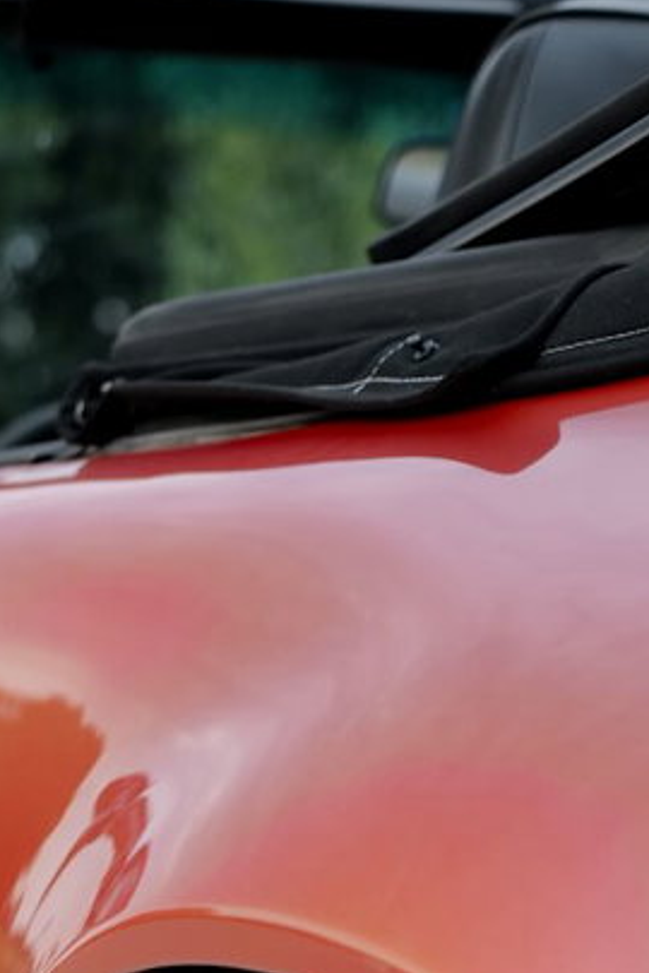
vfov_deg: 17.5
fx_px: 2866
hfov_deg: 12.9
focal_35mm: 106
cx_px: 327
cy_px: 1427
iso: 100
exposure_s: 1/50
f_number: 1.8
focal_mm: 28
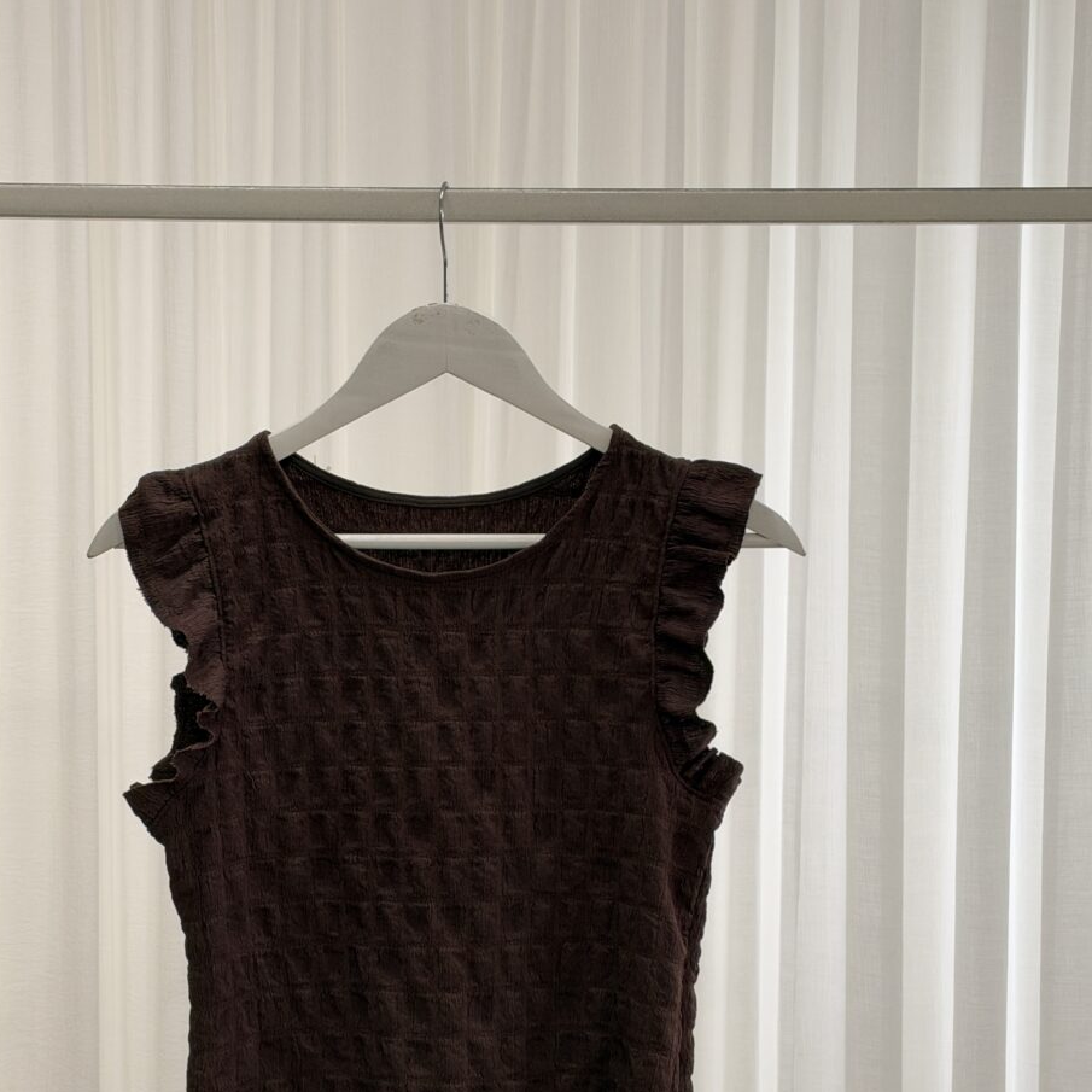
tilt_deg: -2.7
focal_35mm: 75
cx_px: 465
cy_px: 654
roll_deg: -0.8
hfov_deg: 23.0
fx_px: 2677
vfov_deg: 23.0
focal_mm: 6.93
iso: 100
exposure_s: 1/115
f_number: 1.8
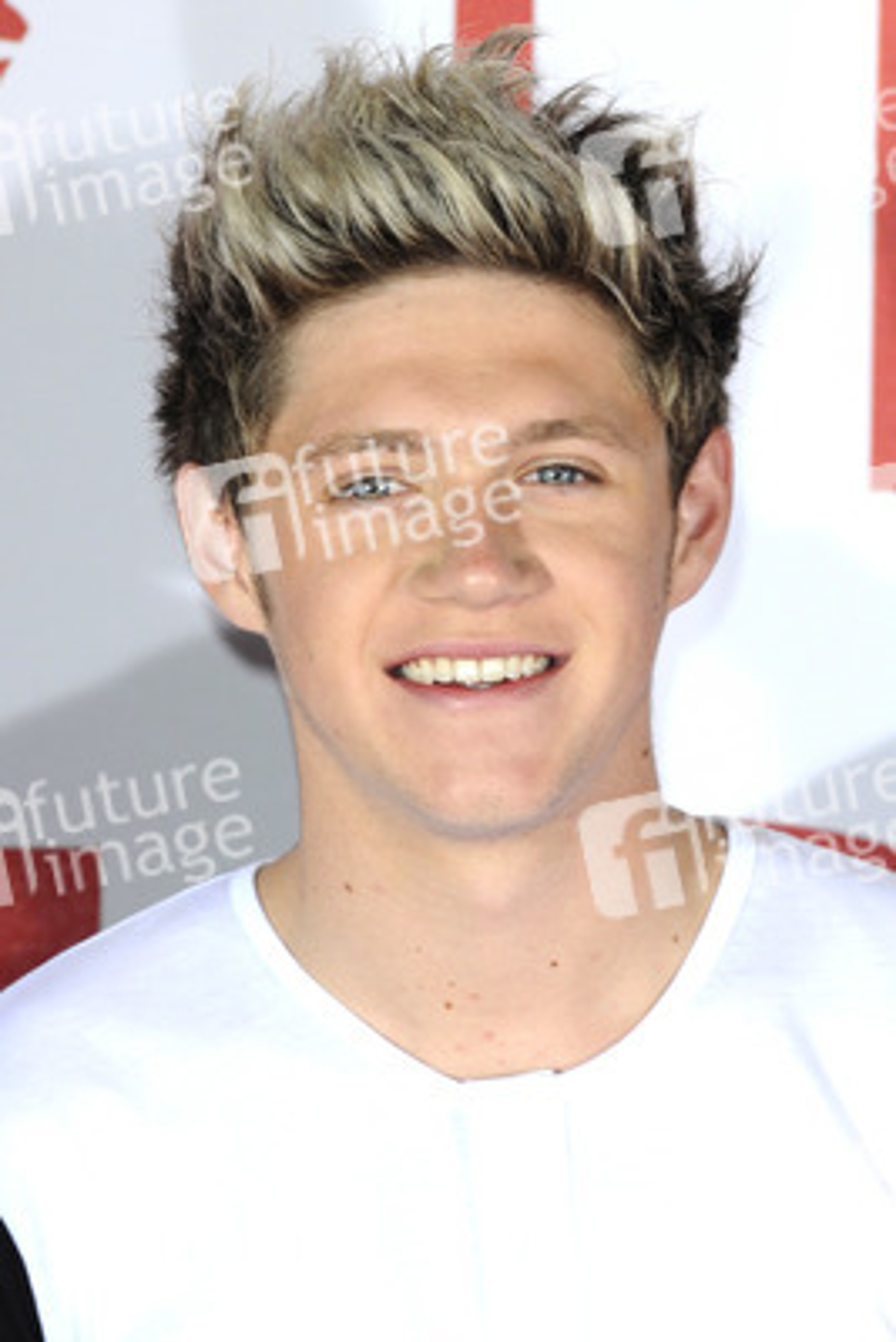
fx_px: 11189
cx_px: 448
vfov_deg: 6.9
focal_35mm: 300
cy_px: 671
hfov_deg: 4.6
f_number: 5
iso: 320
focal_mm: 200
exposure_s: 1/200
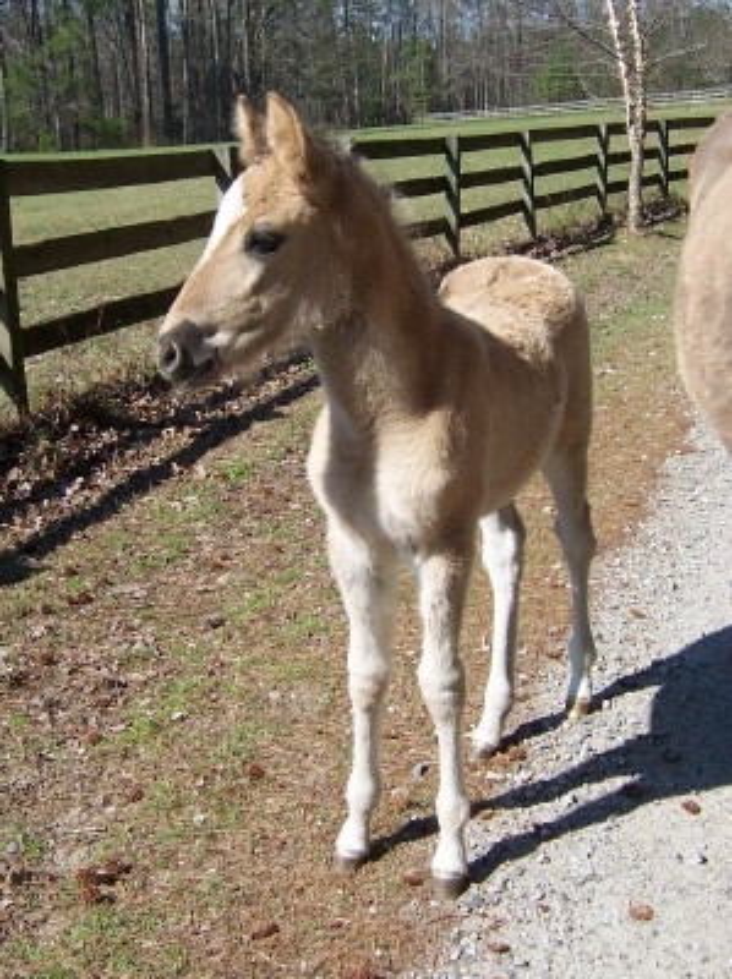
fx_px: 1017
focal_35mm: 36
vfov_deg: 51.4
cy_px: 490
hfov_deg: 39.6
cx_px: 366
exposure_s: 1/750
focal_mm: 5.6
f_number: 4
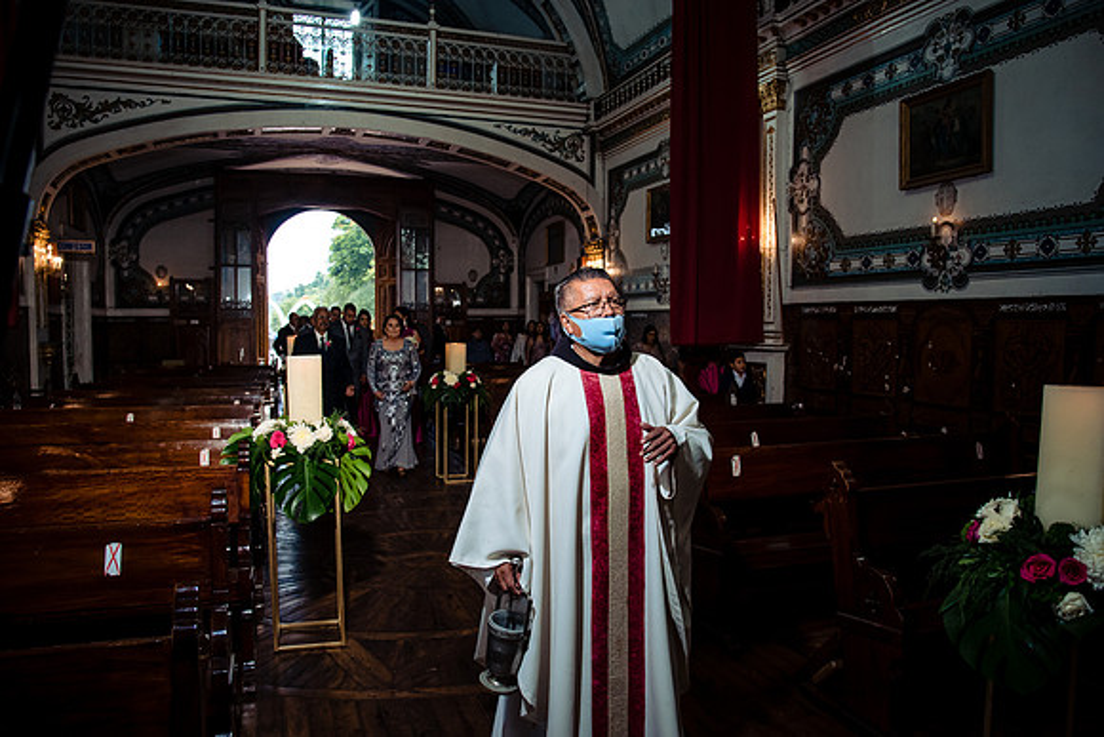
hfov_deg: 70.2
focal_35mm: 26
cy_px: 368
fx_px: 786
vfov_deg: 50.2
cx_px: 552
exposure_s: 1/160
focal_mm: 24
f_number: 5.6
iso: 1600
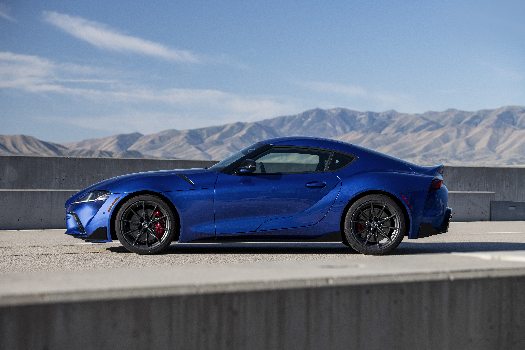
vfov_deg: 14.4
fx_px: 1385
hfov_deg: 21.5
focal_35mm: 95
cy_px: 175
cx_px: 262
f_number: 5
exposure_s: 1/320
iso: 160
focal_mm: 95
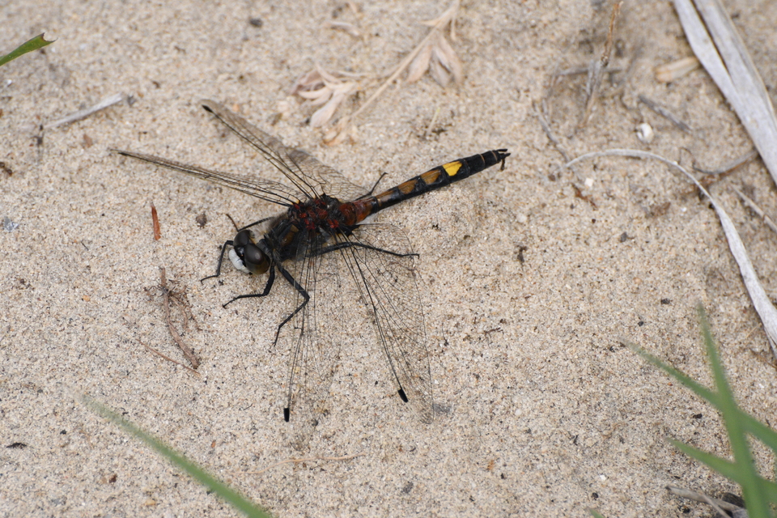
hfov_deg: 4.6
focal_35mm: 450
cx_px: 388
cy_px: 259
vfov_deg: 3.1
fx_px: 9712
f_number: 13
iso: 1600
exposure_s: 1/1600
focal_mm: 300
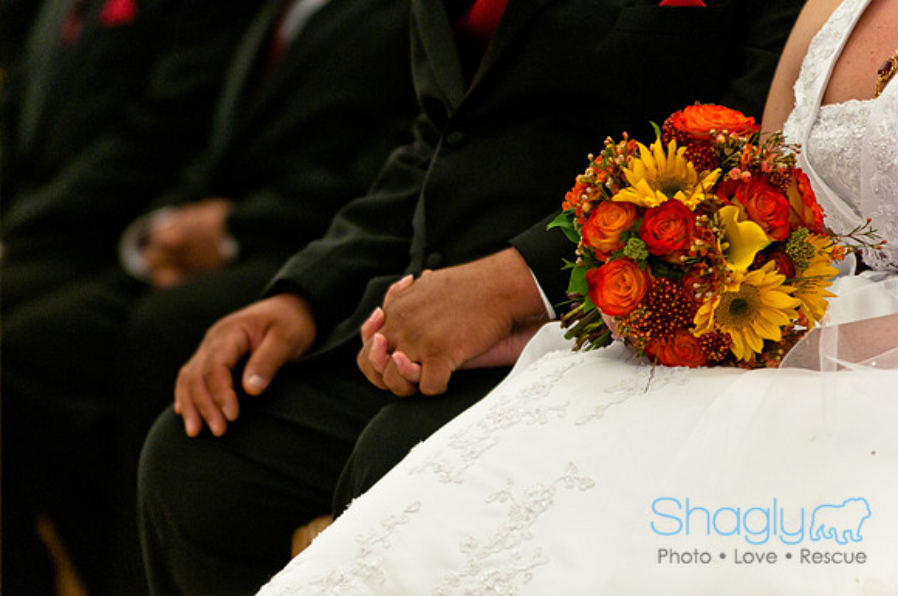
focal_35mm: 300
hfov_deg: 6.9
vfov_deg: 4.6
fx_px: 7473
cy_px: 298
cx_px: 449
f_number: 2.8
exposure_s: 1/100
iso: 640
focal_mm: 200
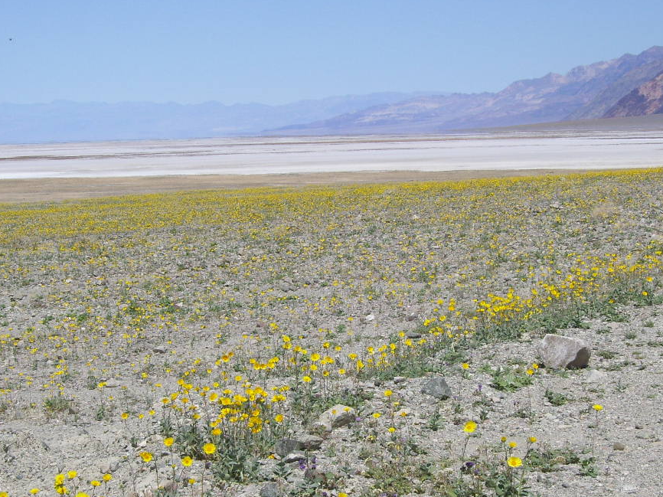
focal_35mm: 97
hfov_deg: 20.2
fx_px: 1857
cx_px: 378
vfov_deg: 15.2
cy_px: 280
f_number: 6.7
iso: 80
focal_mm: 11.6
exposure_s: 1/800
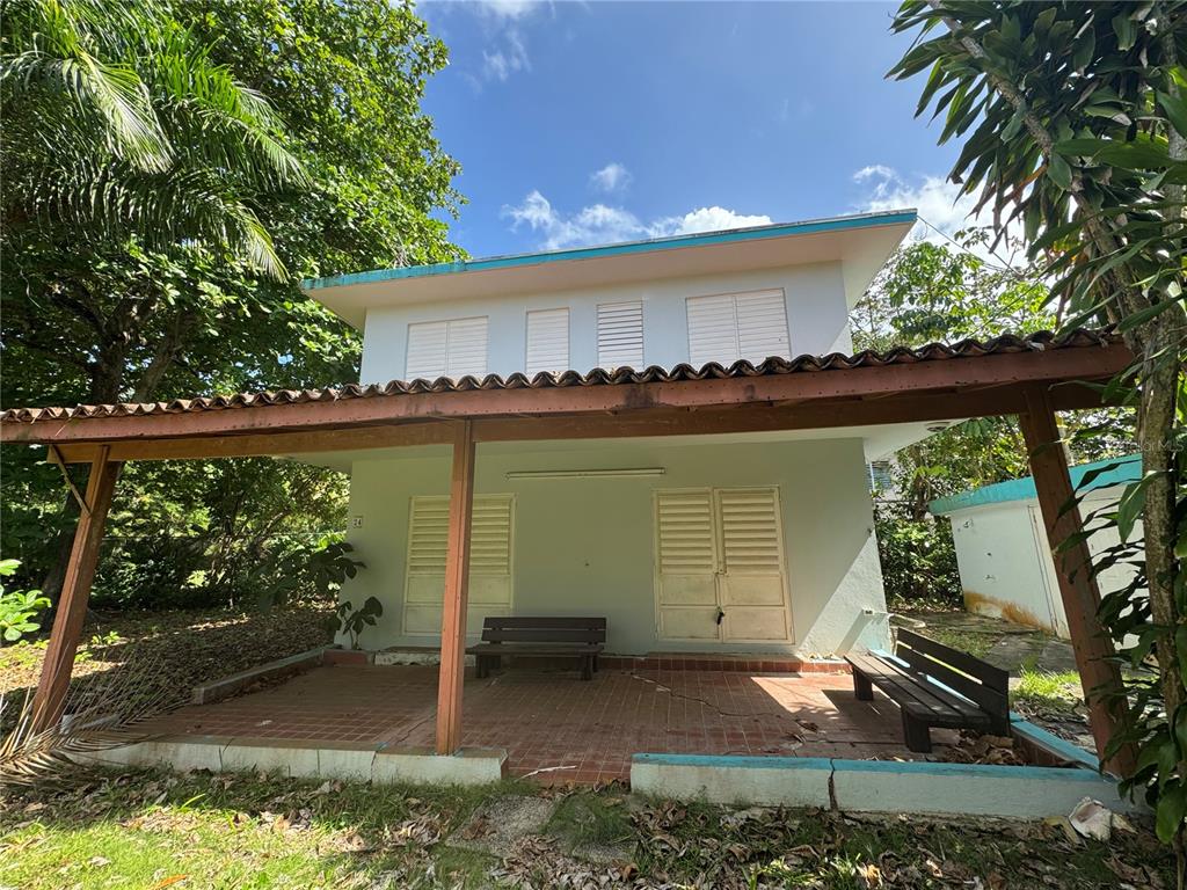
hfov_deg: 102.1
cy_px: 445
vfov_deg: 85.7
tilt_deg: +12.3
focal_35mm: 14
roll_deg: +0.4
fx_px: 480
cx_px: 594
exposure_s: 1/377
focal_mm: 2.22
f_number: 2.2
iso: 40
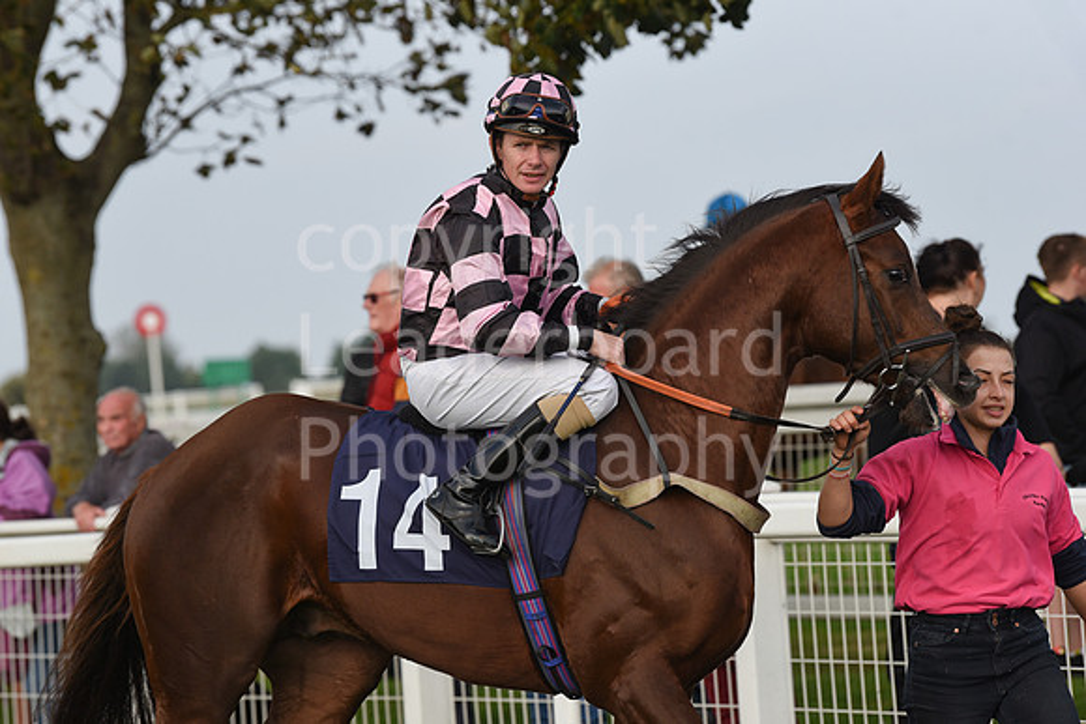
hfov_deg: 11.1
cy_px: 362
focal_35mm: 185
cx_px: 543
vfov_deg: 7.4
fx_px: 5582
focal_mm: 185
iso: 640
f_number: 5.6
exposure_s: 1/2500
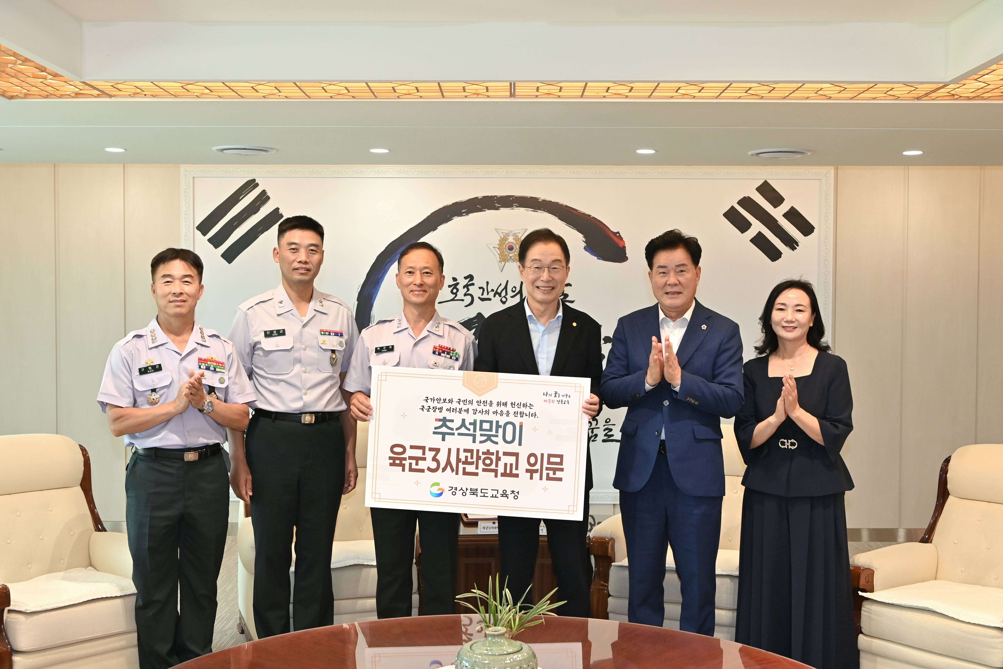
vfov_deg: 31.9
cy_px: 334
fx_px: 1170
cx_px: 502
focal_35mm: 42
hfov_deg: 46.4
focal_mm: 42
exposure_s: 1/200
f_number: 6.3
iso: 2000
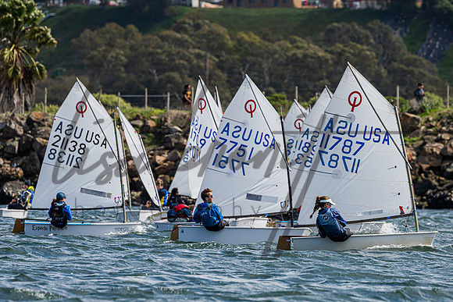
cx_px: 219
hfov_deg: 4.4
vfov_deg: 2.9
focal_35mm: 472
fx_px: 5940
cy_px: 171
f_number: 9
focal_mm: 400
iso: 320
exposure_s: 1/1250
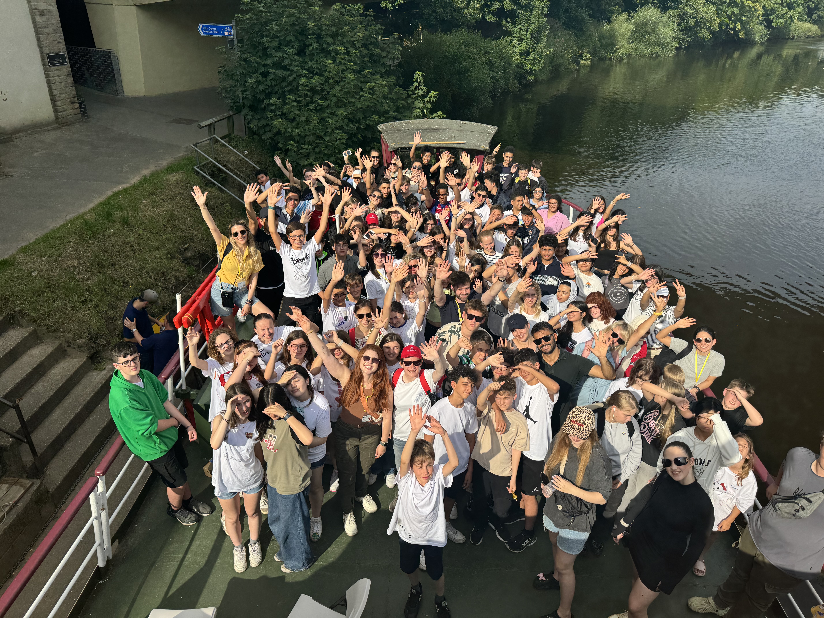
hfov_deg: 71.6
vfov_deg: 56.8
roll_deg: -3.5
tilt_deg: -30.7
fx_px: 571
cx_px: 412
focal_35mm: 24
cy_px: 309
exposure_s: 1/4310
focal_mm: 6.76
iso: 80
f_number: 1.78
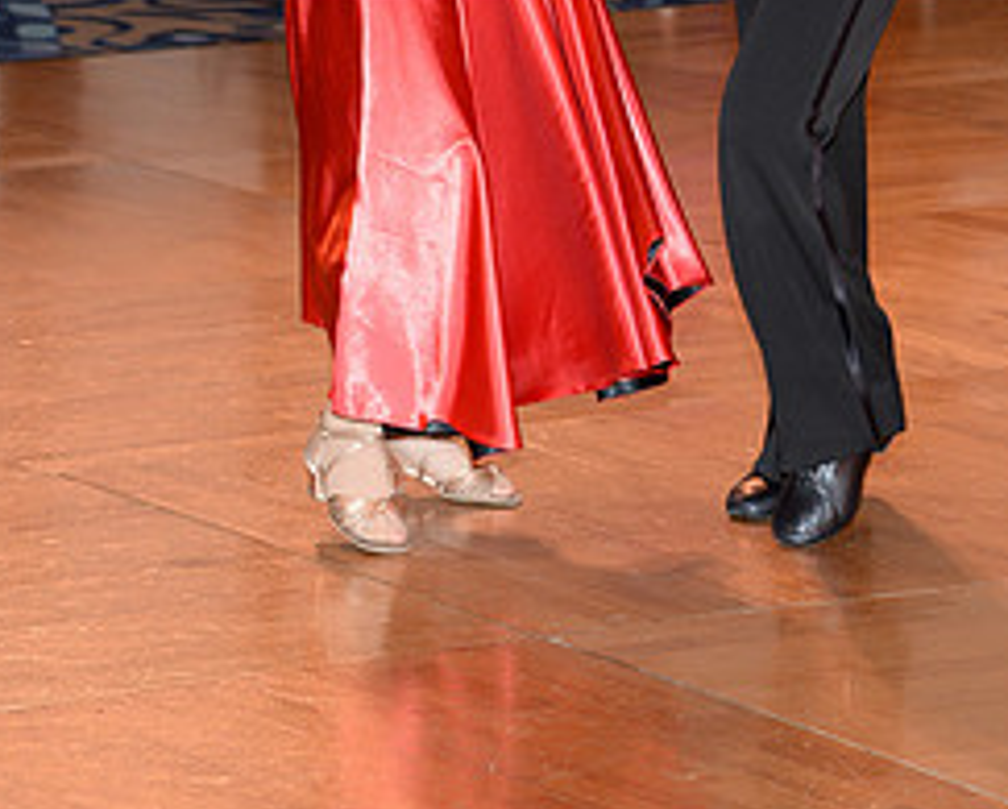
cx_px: 641
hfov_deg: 7.2
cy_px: -141
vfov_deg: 5.8
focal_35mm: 268
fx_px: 8005
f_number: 5.6
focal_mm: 120
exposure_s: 1/200
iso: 1250
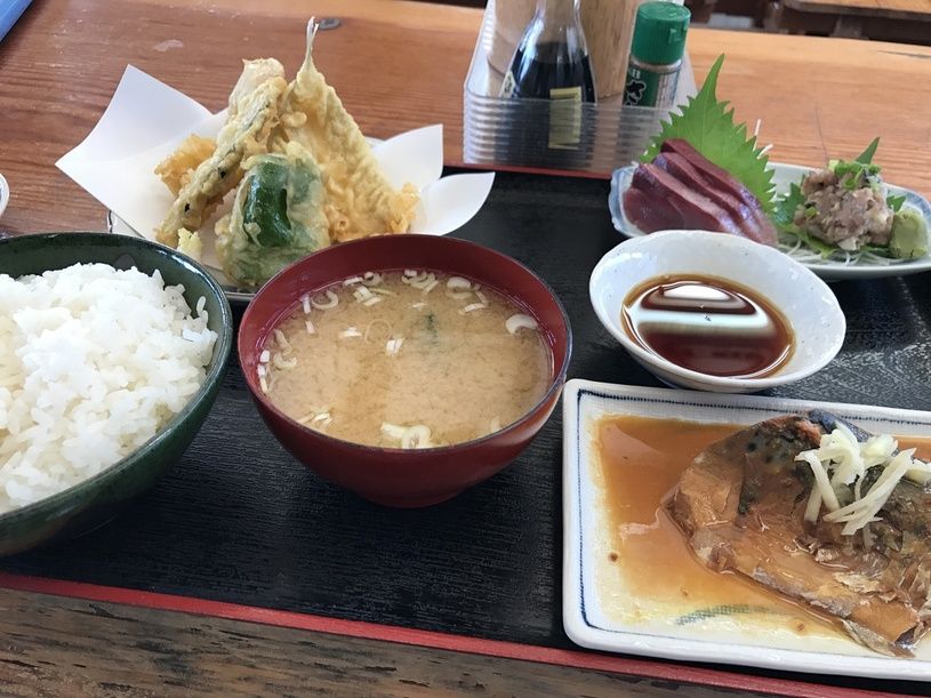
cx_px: 466
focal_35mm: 28
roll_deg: -1.1
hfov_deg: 63.5
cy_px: 349
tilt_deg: -42.4
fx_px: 753
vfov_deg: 49.7
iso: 25
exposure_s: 1/33
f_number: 1.8
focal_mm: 3.99
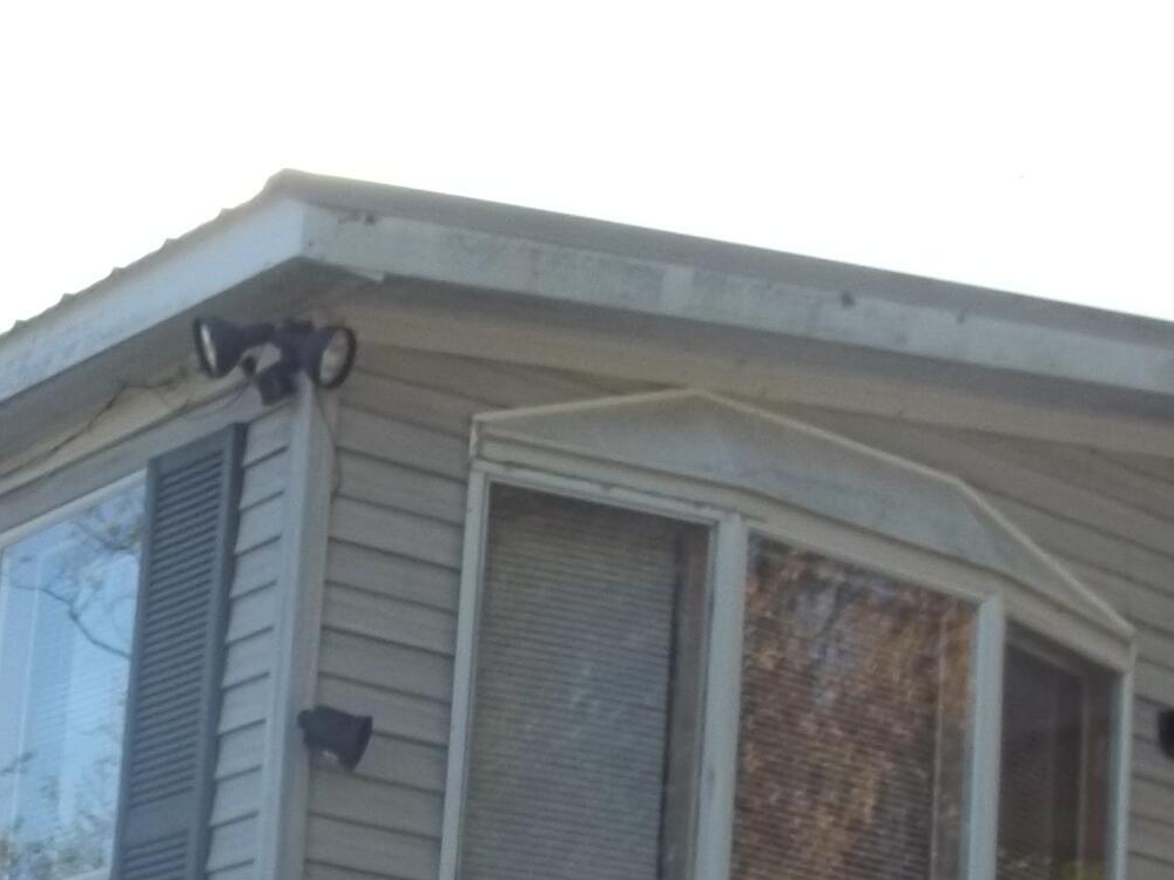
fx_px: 3358
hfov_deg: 19.8
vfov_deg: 14.5
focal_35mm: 99
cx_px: 426
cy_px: 1048
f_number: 3.3
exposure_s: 1/320
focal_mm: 5.9
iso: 64
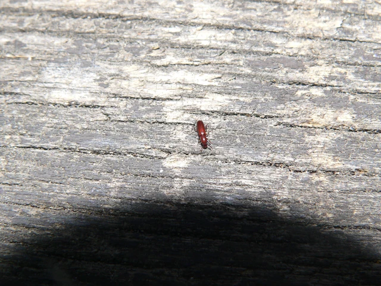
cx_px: 190
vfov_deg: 19.1
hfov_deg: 25.3
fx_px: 847
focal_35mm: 77
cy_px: 143
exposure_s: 1/60
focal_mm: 12.8
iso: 100
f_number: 4
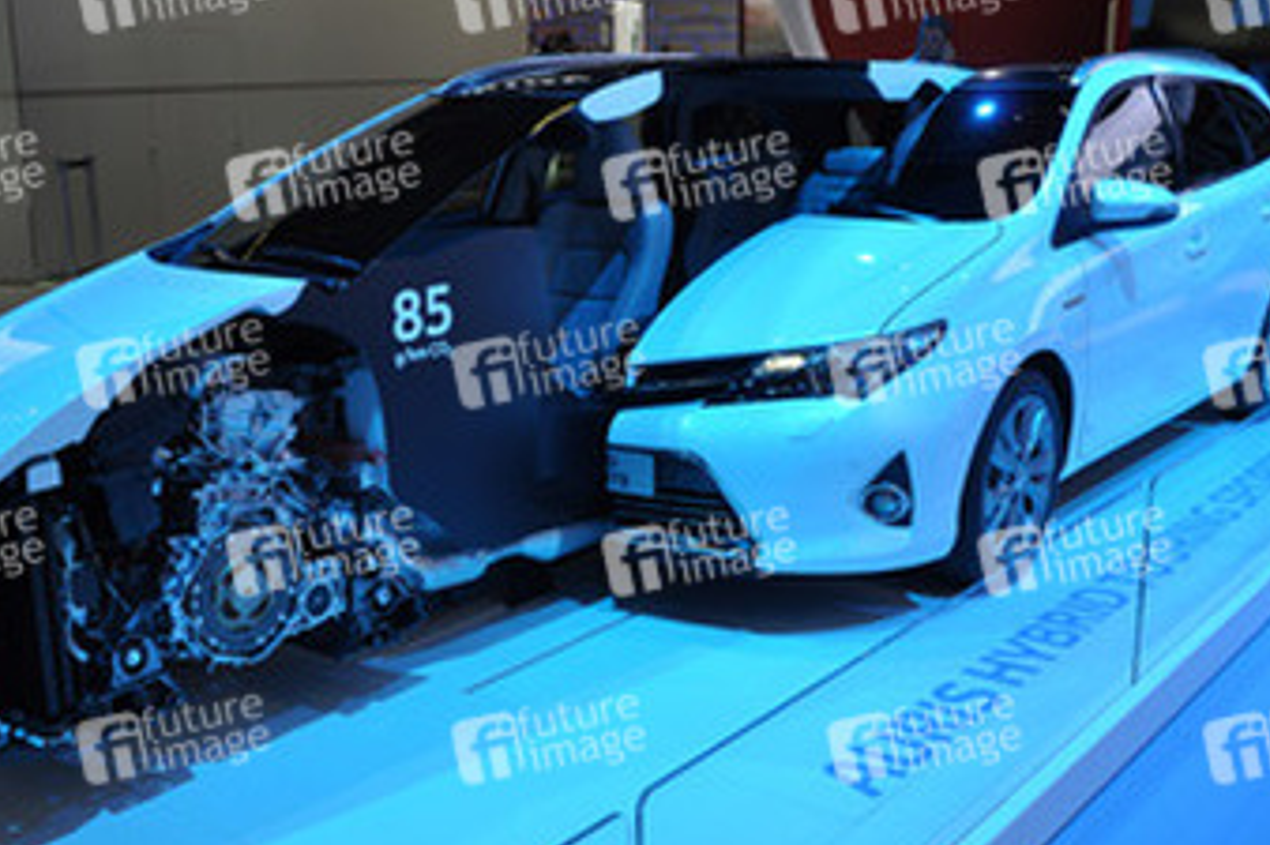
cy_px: 458
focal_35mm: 40
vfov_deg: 33.4
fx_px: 1410
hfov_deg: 48.5
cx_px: 599
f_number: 5.6
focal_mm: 20
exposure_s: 1/125
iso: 280
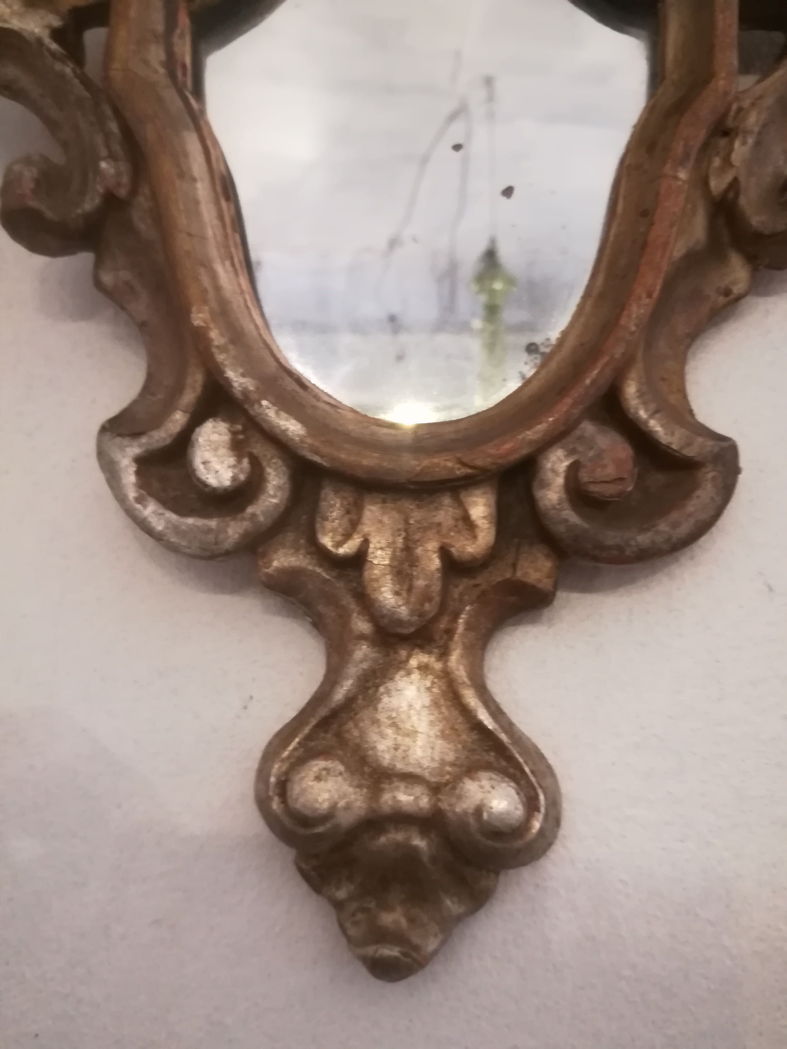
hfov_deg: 46.8
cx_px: 394
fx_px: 909
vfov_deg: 60.0
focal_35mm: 30
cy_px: 524
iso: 500
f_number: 2.2
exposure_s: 1/20
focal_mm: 3.83
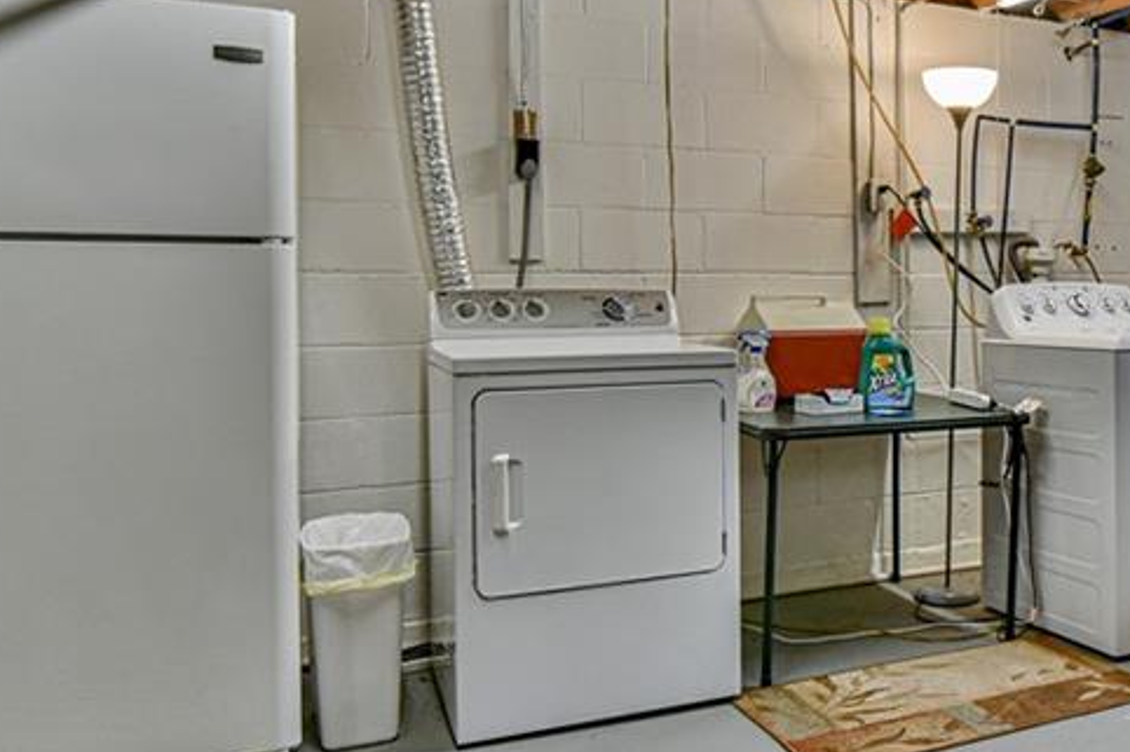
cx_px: 940
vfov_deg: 38.6
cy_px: 285
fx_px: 1067
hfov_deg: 51.5
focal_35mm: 34
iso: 1600
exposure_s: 1/125
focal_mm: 16
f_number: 5.6
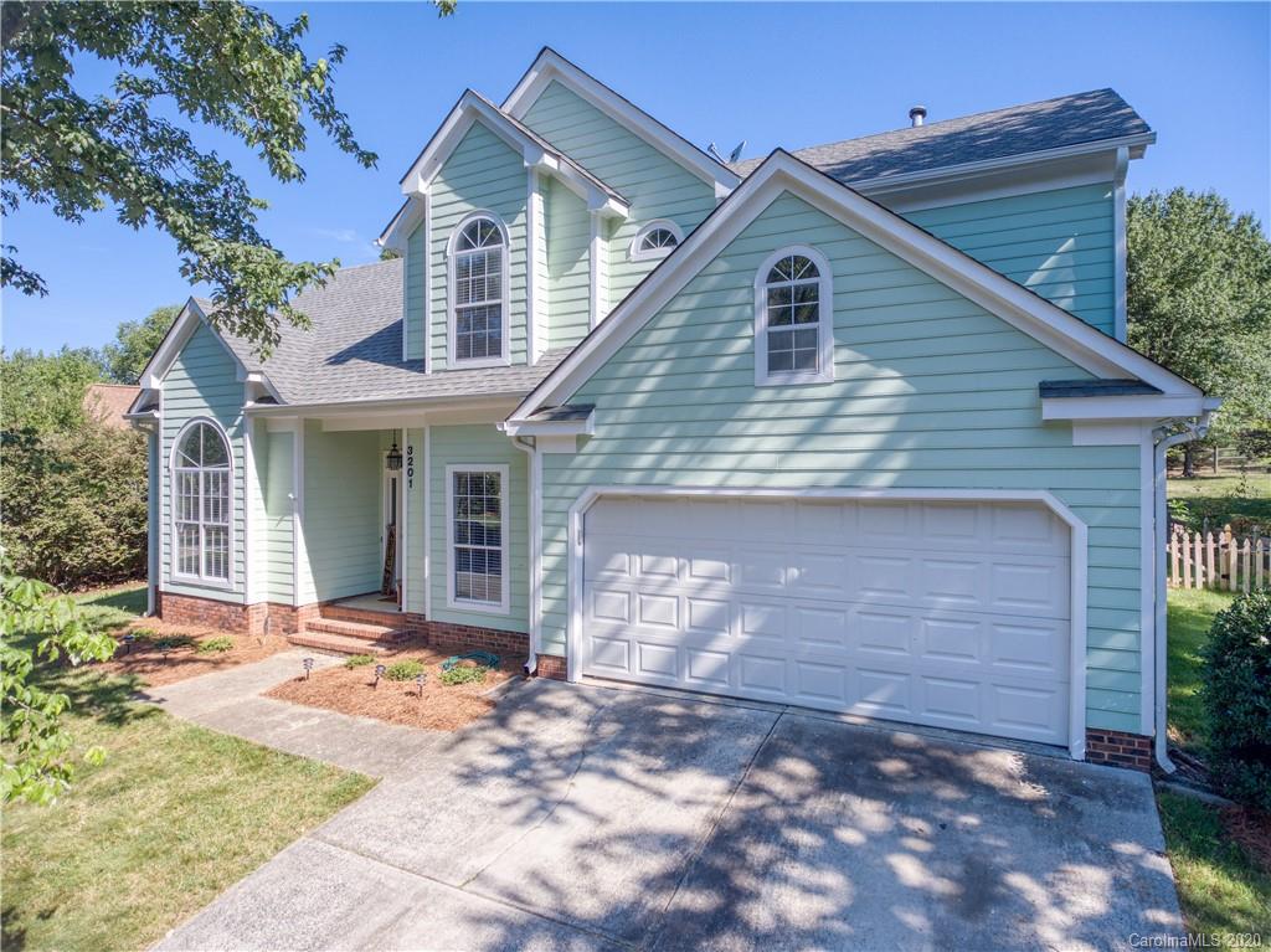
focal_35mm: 20
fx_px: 734
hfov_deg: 81.8
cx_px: 636
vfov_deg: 65.9
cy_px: 476
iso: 100
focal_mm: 3.61
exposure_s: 1/354
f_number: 2.8
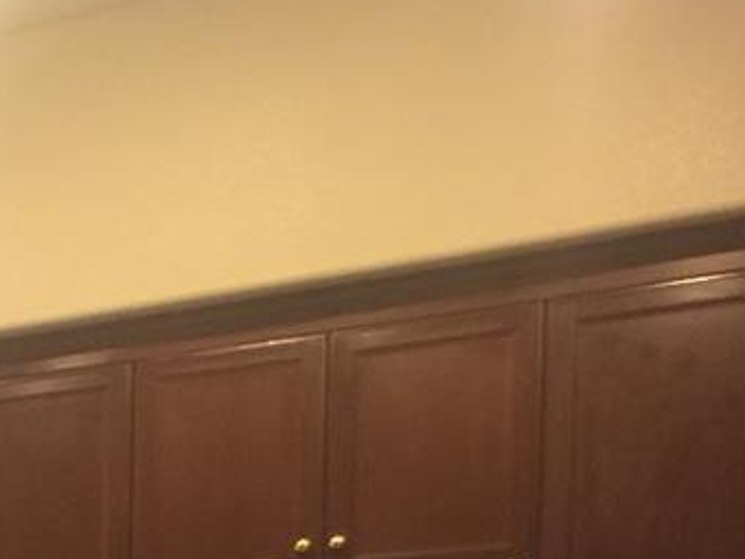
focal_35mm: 128
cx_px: -401
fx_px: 2755
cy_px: 993
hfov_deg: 14.3
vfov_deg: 10.9
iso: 64
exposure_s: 1/15
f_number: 2.2
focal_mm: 4.15
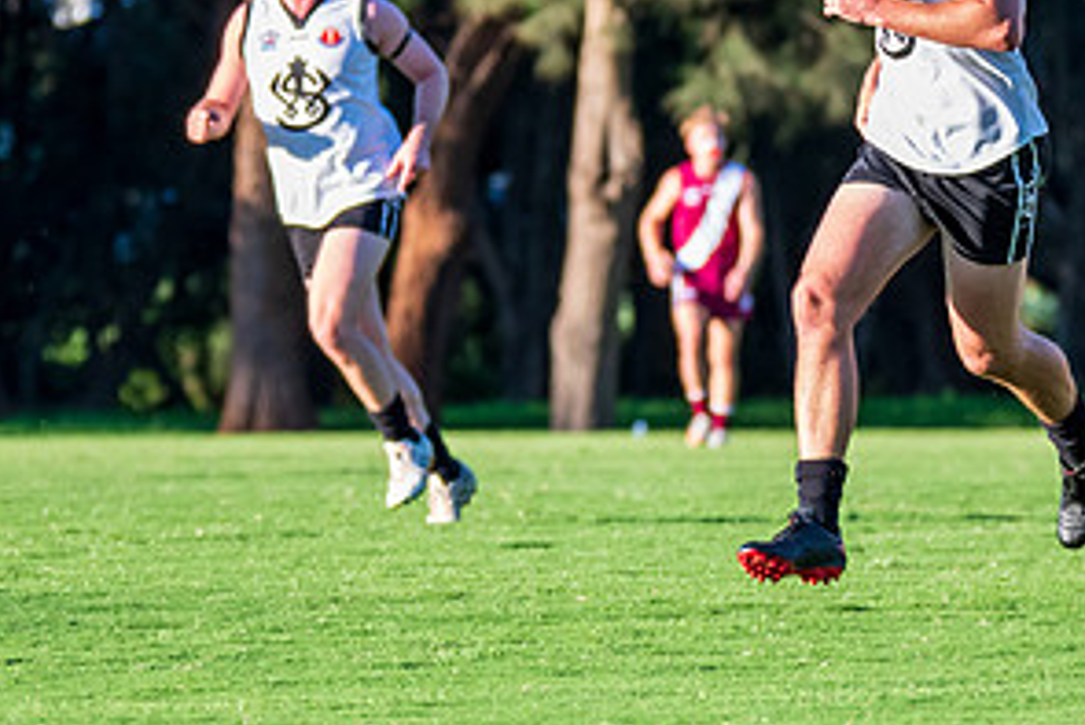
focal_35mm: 619
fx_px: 18664
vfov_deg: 2.2
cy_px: 58
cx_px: 780
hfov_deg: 3.3
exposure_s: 1/1000
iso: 1000
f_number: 6.3
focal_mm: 240
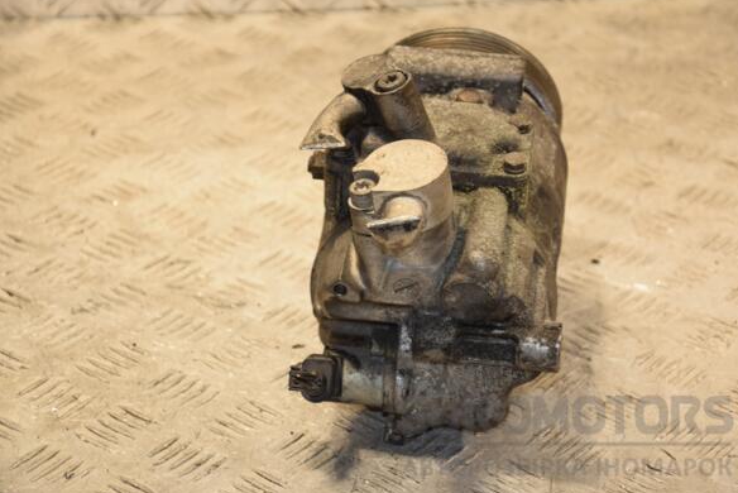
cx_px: 378
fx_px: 2369
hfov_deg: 17.7
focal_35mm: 116
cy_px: 246
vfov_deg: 11.9
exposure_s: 1/160
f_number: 5.3
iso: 800
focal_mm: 75
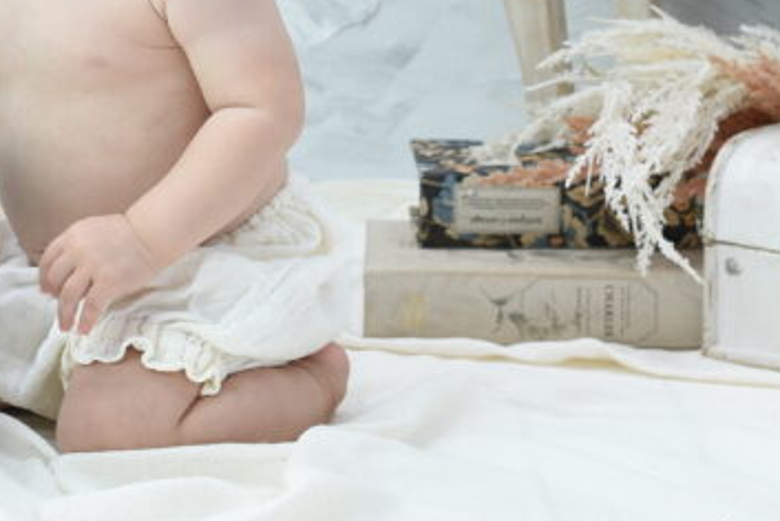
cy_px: -215
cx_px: 239
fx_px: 3144
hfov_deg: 14.1
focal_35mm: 145
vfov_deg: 9.3
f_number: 5
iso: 800
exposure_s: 1/200
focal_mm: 50
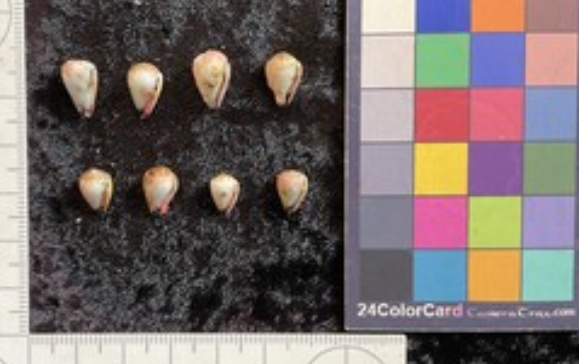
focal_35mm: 45
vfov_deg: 28.7
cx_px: 203
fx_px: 711
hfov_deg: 43.8
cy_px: 190
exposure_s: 1/50
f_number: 1.8
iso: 50
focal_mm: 3
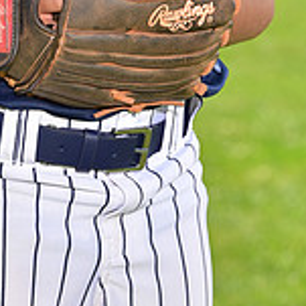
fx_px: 4411
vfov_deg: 3.9
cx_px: 80
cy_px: -195
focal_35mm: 441
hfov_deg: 4.0
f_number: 5.6
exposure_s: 1/250
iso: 100
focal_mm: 135
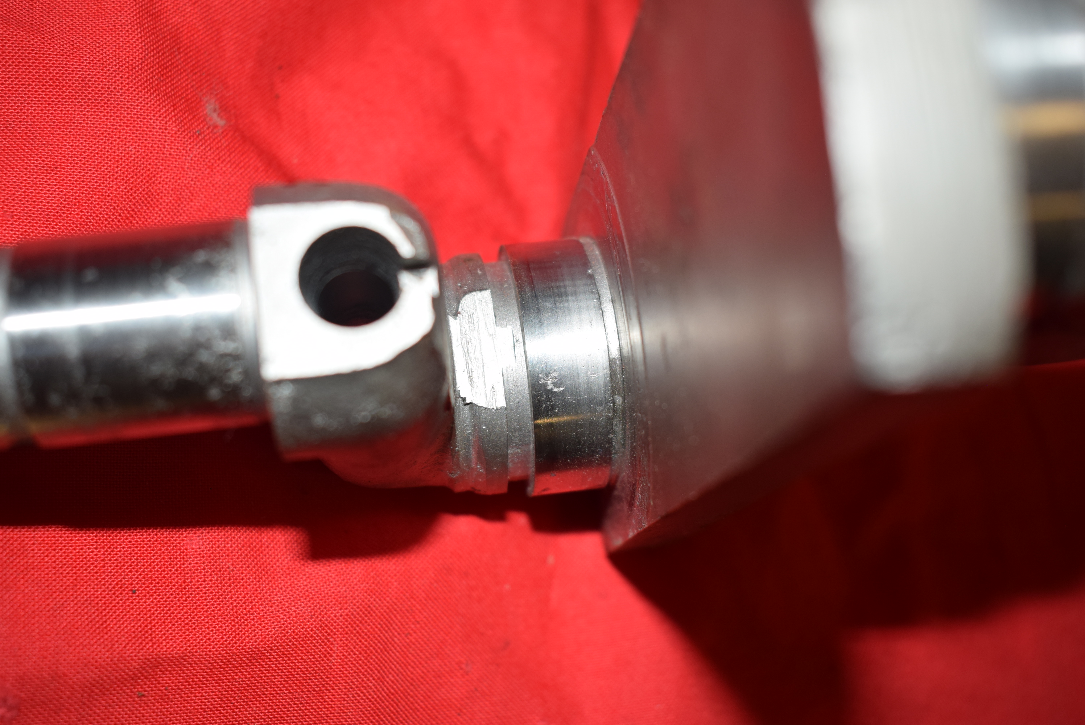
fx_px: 1312
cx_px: 542
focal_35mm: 44
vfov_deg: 30.9
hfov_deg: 44.9
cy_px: 362
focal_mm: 29
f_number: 5
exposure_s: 1/200
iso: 400
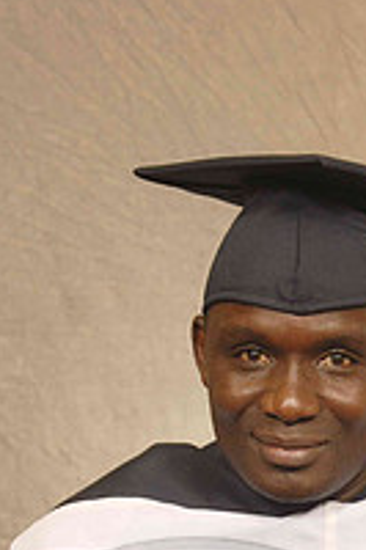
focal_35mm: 152
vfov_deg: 13.4
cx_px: 315
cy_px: 451
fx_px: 2324
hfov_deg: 9.0
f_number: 5
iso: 200
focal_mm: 45
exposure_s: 1/125
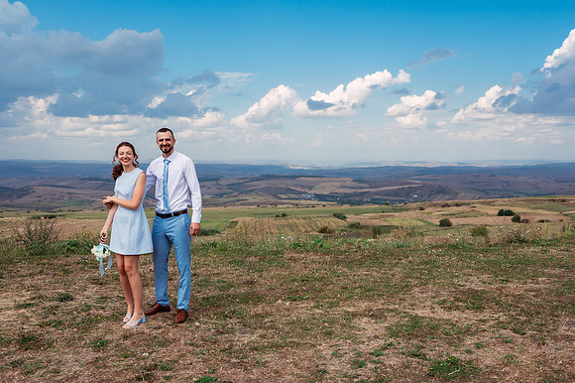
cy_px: 226
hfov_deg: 57.0
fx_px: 528
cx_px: 319
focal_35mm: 33
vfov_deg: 39.7
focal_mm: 28
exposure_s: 1/800
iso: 250
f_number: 5
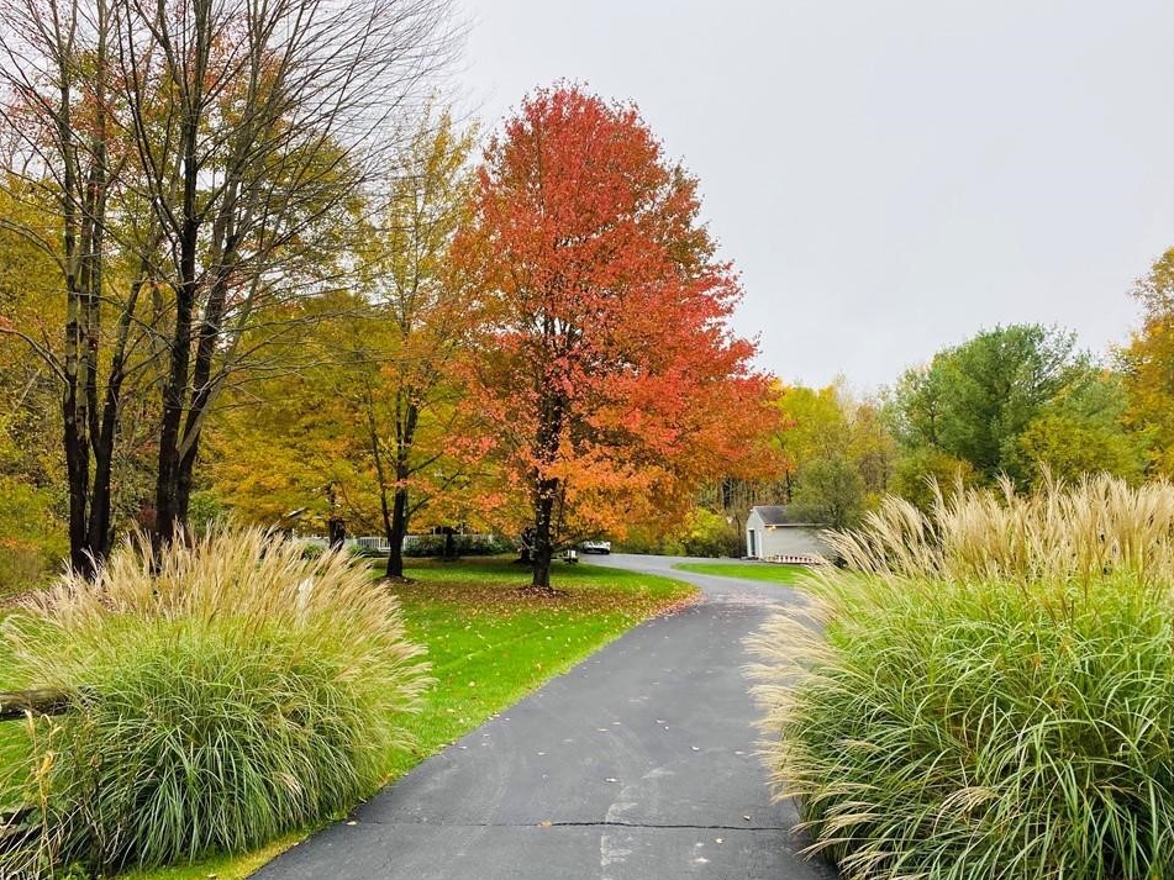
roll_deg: +2.3
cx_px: 551
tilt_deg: +5.1
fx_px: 949
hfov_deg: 63.4
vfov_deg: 49.7
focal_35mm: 28
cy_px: 431
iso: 32
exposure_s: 1/409
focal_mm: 4.25
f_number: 1.8
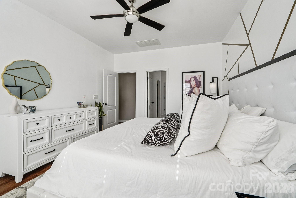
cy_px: 99
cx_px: 148
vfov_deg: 77.3
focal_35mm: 15
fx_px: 123
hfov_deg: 100.4
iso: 200
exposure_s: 1/30
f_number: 8
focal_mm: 10
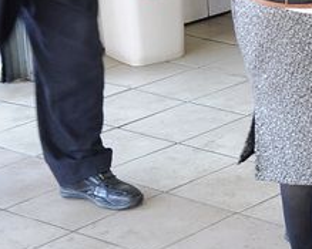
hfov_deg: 13.2
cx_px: 576
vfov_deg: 11.4
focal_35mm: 131
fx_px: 1209
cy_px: -83
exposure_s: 1/40
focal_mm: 24
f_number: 3.8
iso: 640
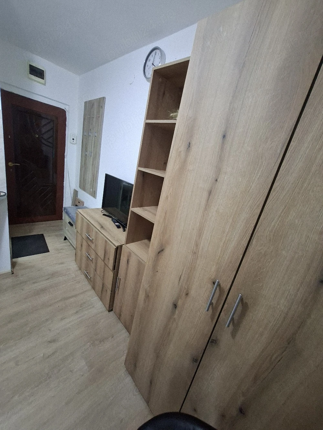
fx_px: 162
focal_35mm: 13
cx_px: 162
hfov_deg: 89.9
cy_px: 215
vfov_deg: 106.2
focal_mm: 1.74
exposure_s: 1/24
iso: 400
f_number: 2.2
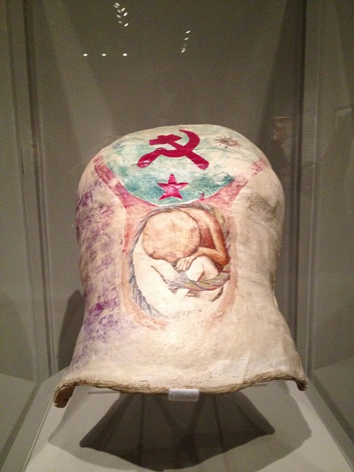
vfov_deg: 52.6
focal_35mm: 35
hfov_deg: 40.7
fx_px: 477
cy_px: 236
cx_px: 177
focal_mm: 4.28
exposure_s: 1/20
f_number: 2.4
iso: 320
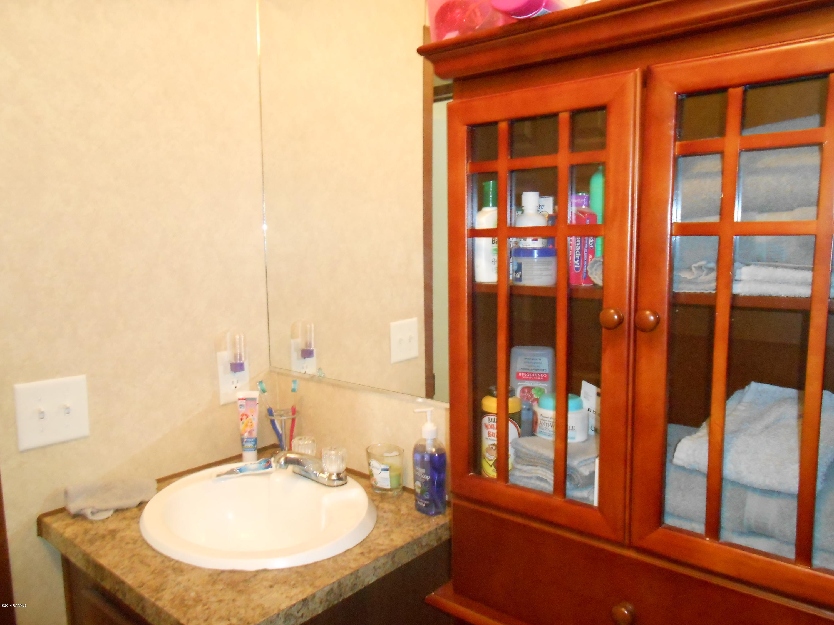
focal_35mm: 26
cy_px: 312
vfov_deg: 53.1
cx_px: 417
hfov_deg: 67.3
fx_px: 626
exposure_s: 1/13
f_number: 3.5
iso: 800
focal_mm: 4.6
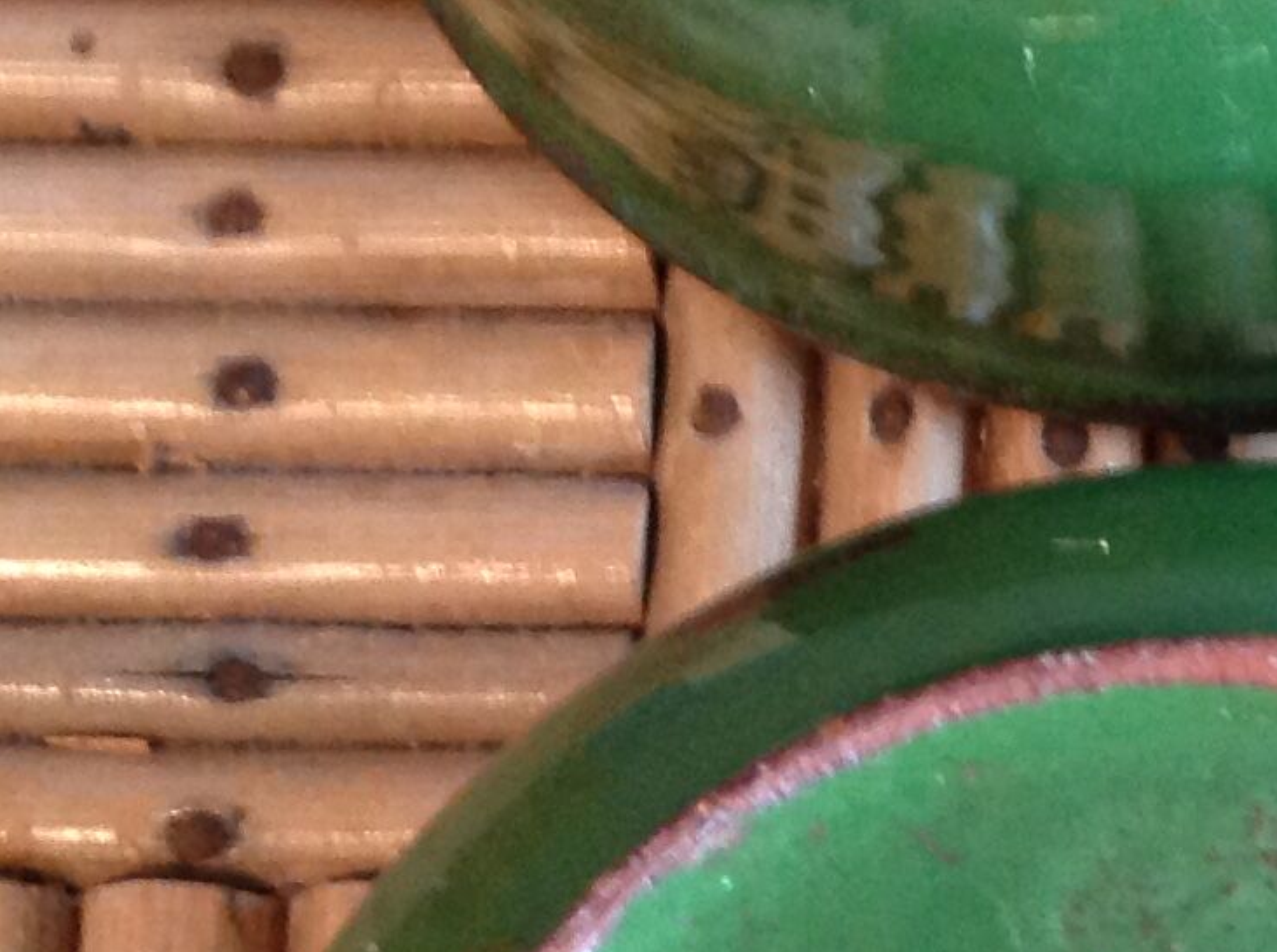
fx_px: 4565
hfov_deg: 14.9
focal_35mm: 124
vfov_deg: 11.7
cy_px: 1098
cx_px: 1868
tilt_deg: -81.2
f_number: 2.4
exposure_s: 1/17
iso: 250
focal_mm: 4.28
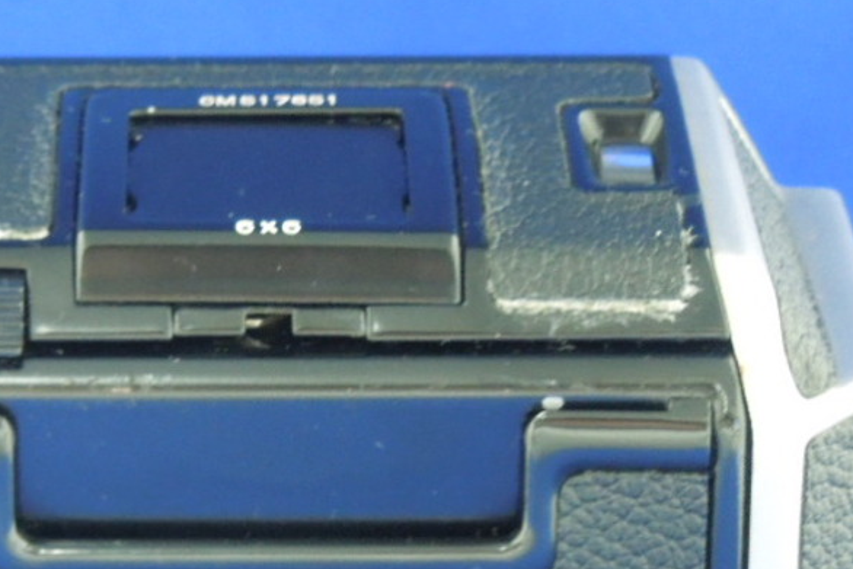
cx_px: 263
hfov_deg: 12.4
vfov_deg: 8.2
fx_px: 3934
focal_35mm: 166
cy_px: 646
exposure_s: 1/8
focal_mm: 14.1
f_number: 4.5
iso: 800
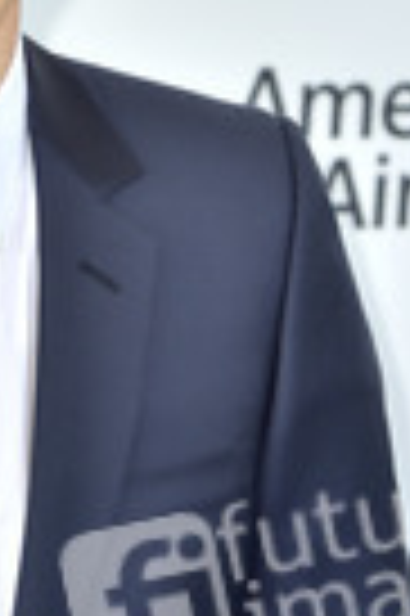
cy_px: 355
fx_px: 6765
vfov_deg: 5.2
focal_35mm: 395
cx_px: -115
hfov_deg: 3.5
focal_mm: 135
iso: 500
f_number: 6.3
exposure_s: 1/320
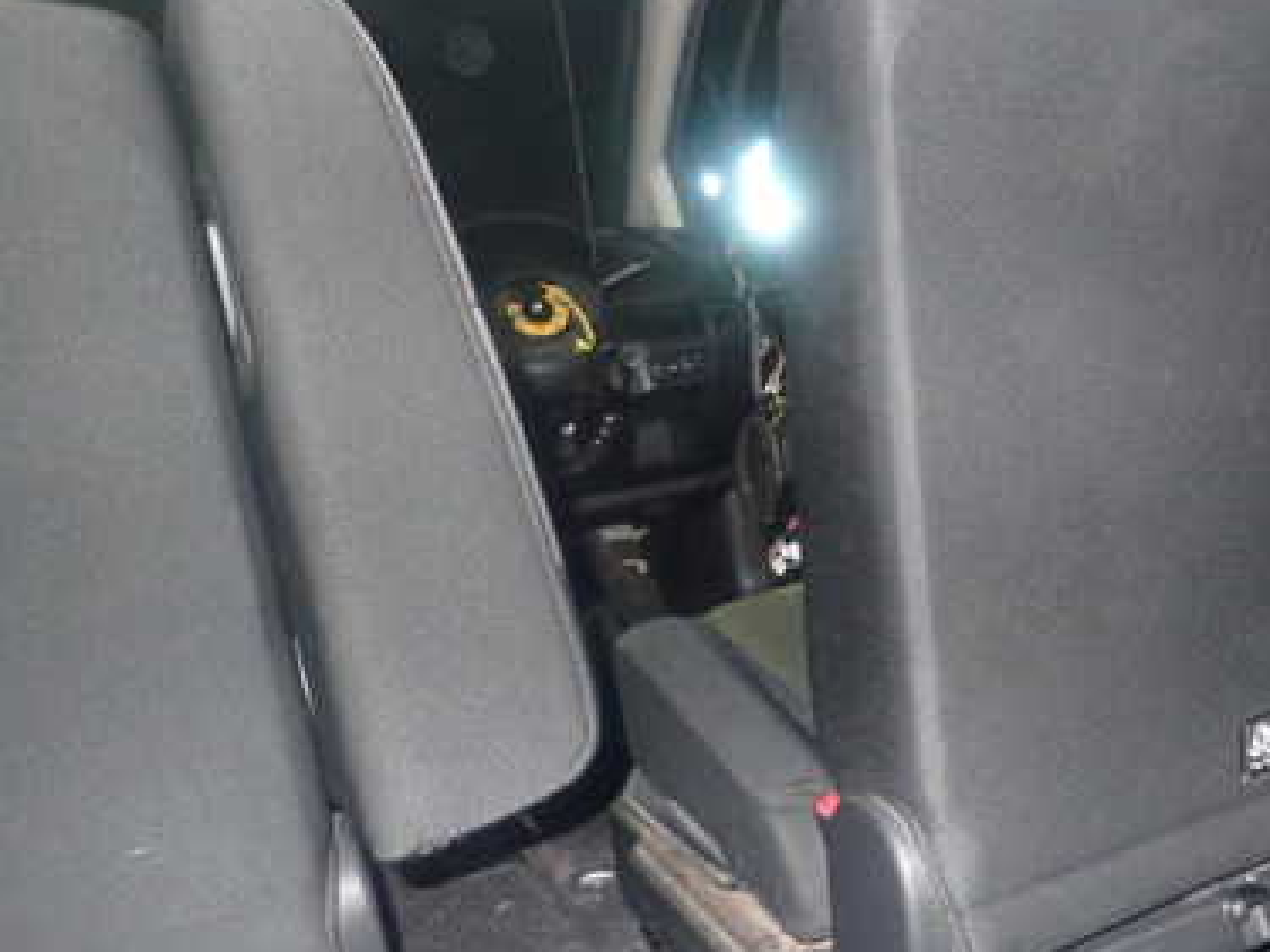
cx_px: 935
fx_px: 1467
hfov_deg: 45.4
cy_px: 501
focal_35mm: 40
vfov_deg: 35.9
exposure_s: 1/30
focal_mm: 4.5
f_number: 2
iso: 800
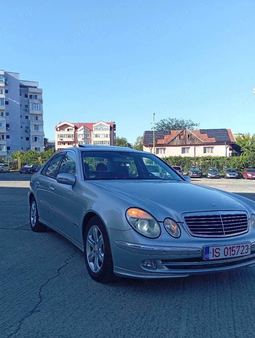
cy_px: 189
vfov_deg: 56.6
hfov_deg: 44.2
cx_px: 115
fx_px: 314
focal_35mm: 32
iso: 50
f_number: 1.8
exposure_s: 1/714
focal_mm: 3.84
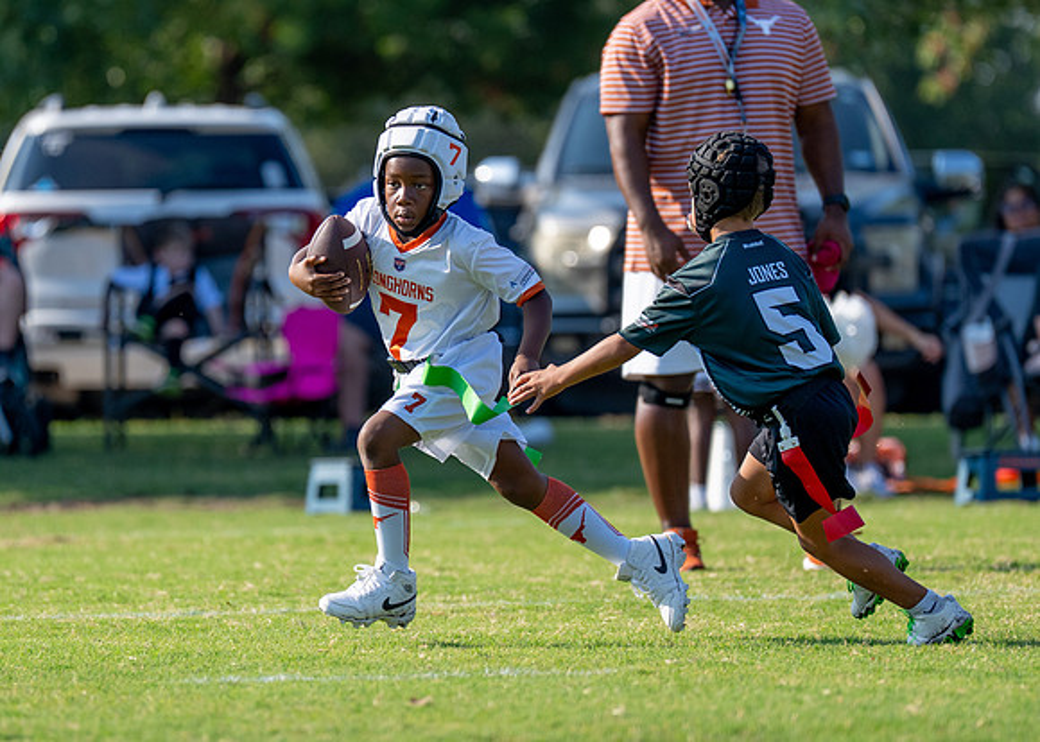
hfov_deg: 5.2
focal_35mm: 386
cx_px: 463
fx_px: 11395
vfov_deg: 3.7
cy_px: 355
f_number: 2.8
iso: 200
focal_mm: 200
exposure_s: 1/2500
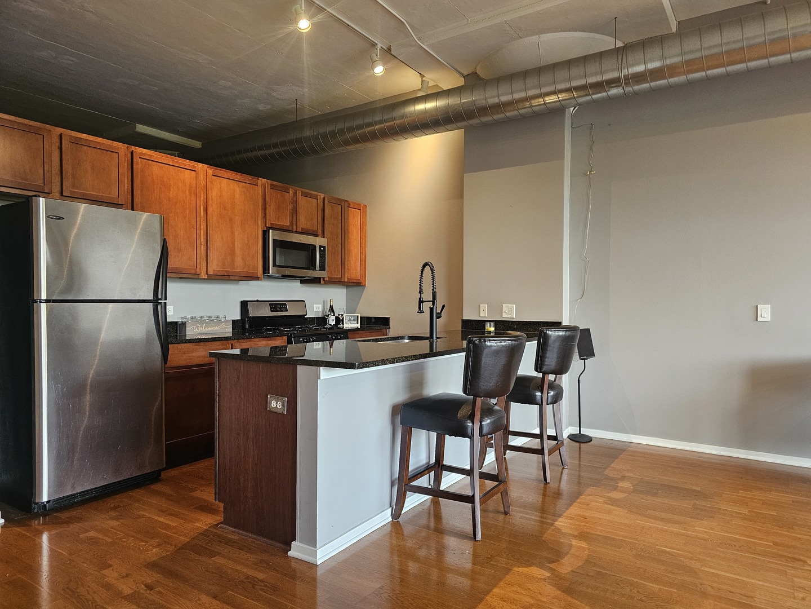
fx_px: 539
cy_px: 304
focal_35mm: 23
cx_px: 406
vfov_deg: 58.9
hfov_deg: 73.9
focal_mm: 6.3
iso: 320
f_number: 1.7
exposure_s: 1/120
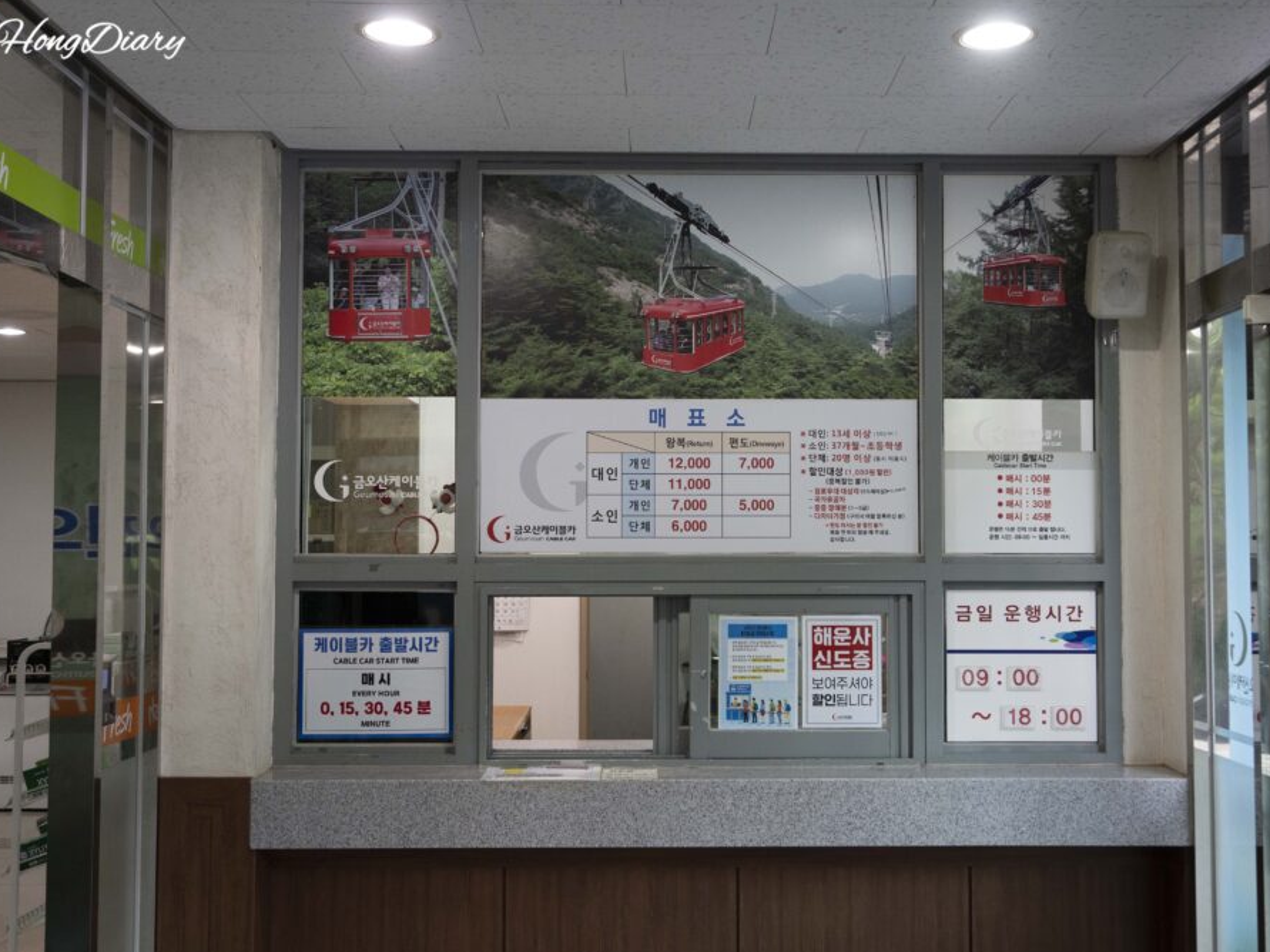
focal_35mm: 42
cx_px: 687
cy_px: 480
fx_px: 1541
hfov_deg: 44.8
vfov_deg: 34.3
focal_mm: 38
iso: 2000
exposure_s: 1/160
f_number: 5
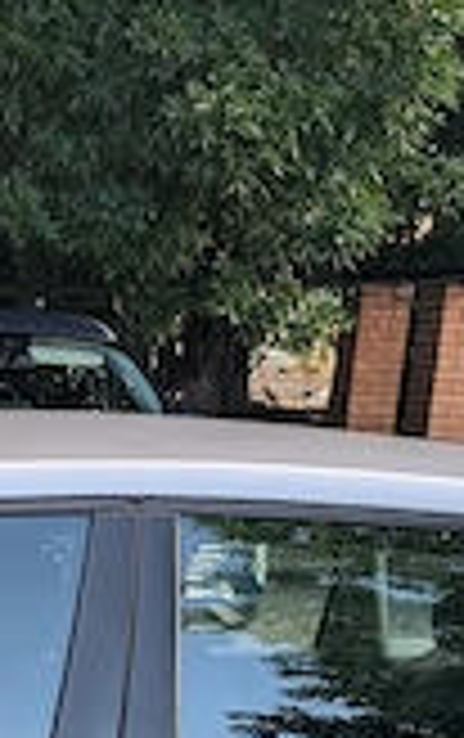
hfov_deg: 13.3
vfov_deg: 20.7
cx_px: -234
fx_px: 1875
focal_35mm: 93
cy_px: 896
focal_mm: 6.9
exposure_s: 1/272
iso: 66
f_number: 1.68
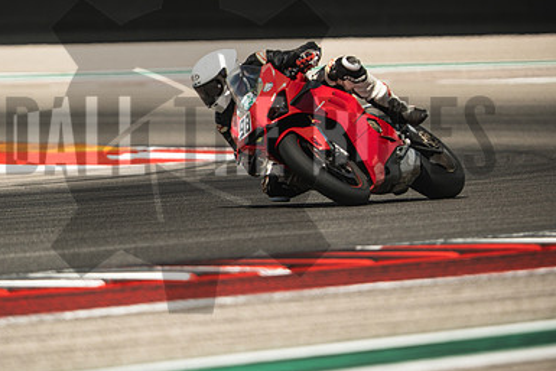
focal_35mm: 633
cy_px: 138
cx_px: 191
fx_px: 9779
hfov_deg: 3.3
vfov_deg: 2.2
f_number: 2.8
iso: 200
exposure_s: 1/1600
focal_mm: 280
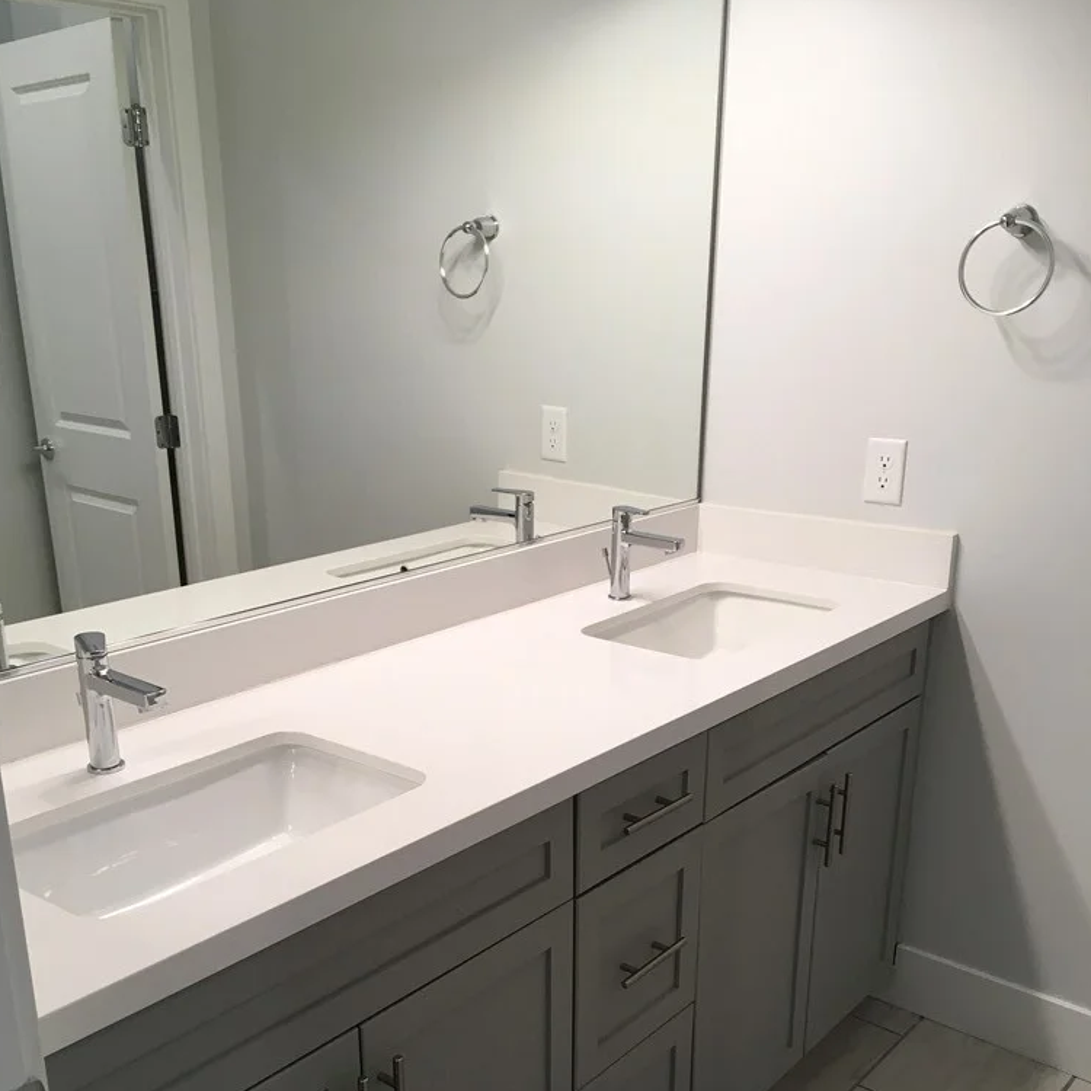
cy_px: 732
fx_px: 1248
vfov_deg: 46.4
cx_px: 538
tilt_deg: -20.5
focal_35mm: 35
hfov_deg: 47.2
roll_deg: -0.5
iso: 25
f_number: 2.2
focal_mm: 4.15
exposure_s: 1/30
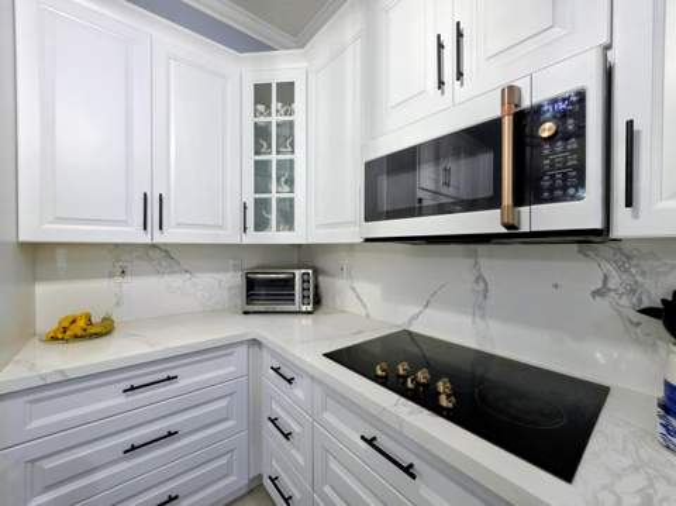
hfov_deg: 106.2
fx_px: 254
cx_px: 338
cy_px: 253
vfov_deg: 89.8
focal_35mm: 13
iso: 250
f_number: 1.9
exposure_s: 1/120
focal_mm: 2.2
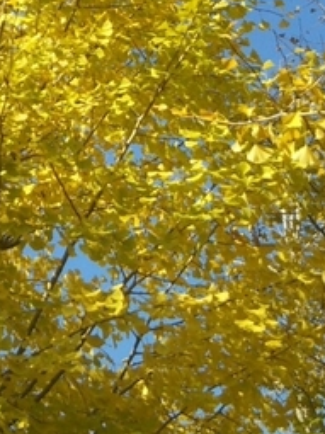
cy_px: 53
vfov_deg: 20.5
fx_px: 1178
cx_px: 54
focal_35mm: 94
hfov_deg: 15.6
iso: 25
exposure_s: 1/829
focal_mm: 4
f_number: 2.2
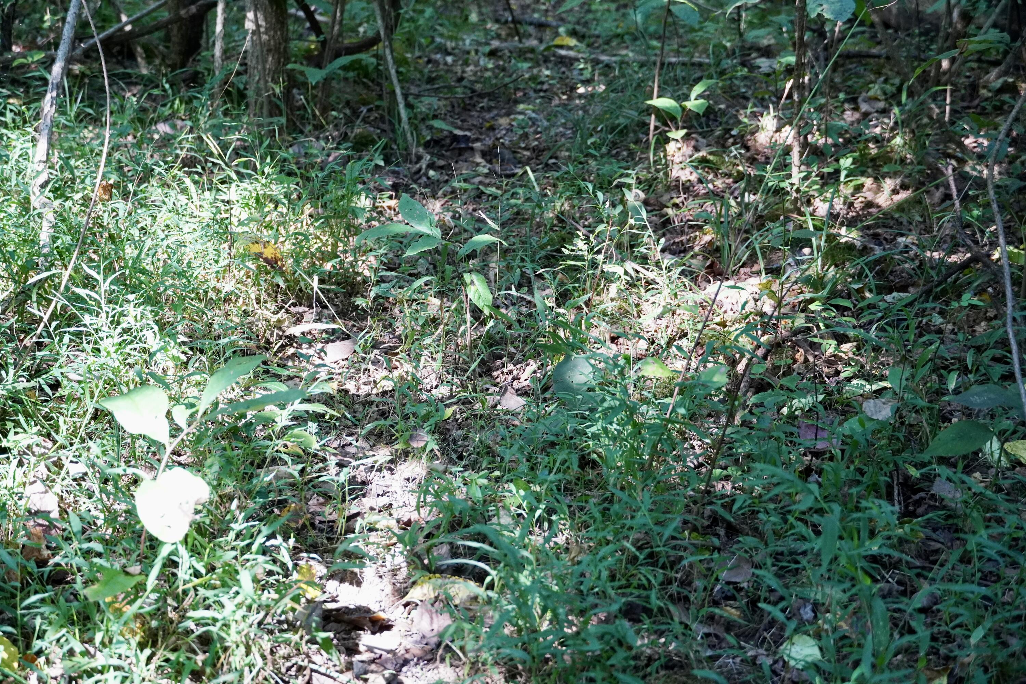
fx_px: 1924
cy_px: 342
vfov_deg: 20.2
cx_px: 513
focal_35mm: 68
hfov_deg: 29.9
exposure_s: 1/160
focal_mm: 45
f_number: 5
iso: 2000
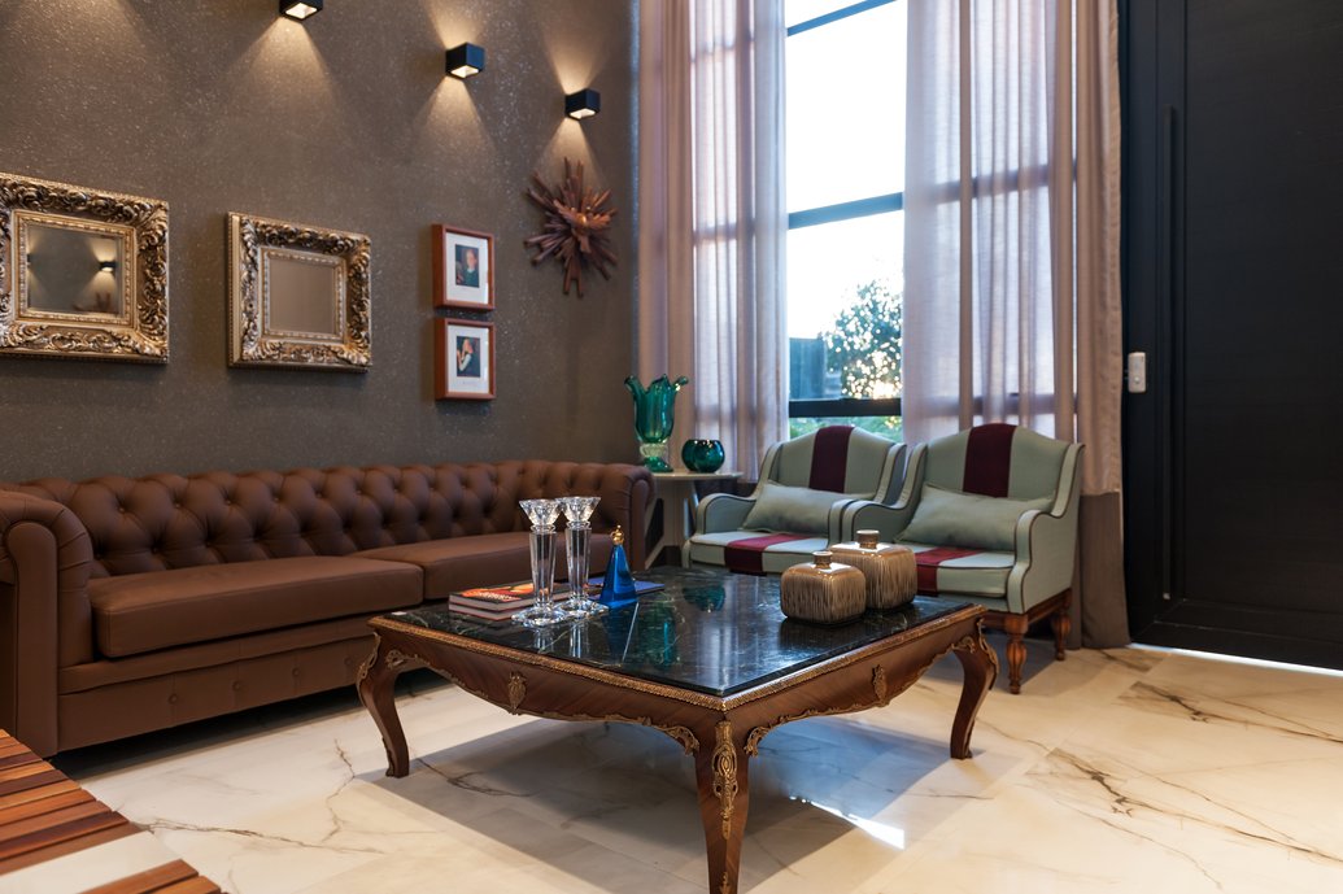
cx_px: 672
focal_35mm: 24
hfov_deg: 73.8
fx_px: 895
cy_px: 447
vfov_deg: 53.1
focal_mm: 24
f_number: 3.5
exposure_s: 1/30
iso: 100
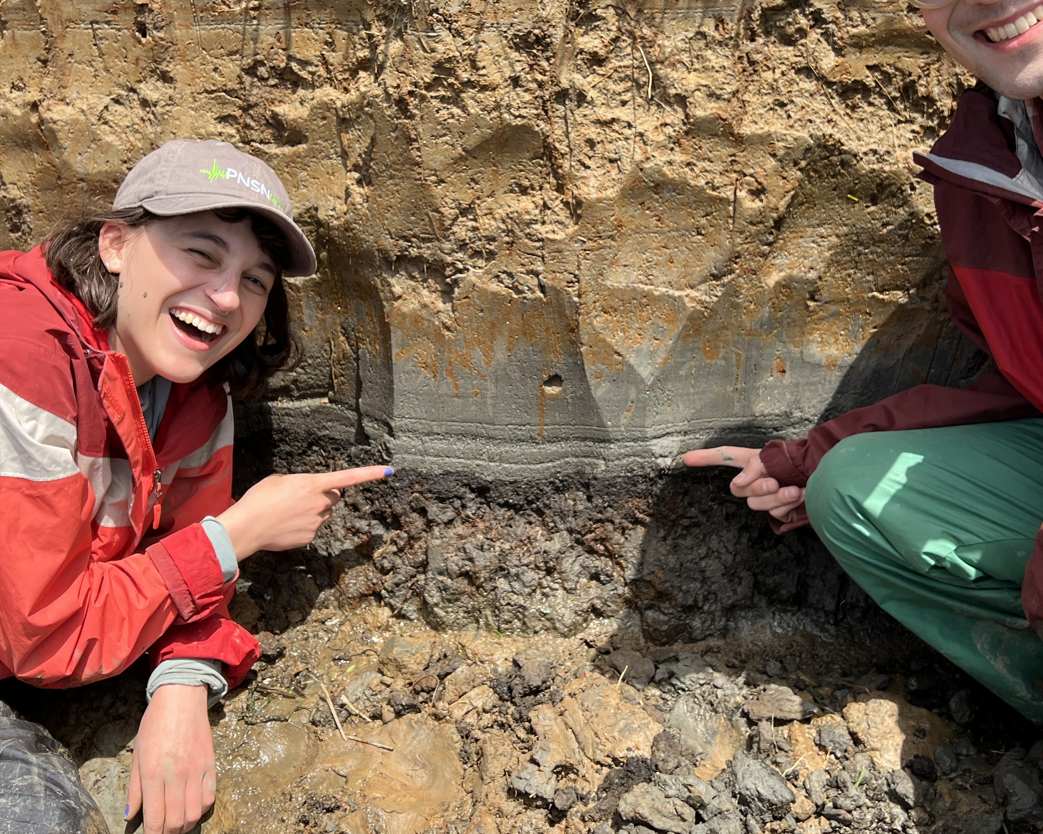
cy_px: 350
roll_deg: +2.5
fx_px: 1235
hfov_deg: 45.8
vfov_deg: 37.3
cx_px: 485
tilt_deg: -19.5
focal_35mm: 40
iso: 50
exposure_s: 1/2404
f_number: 1.5
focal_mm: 5.7
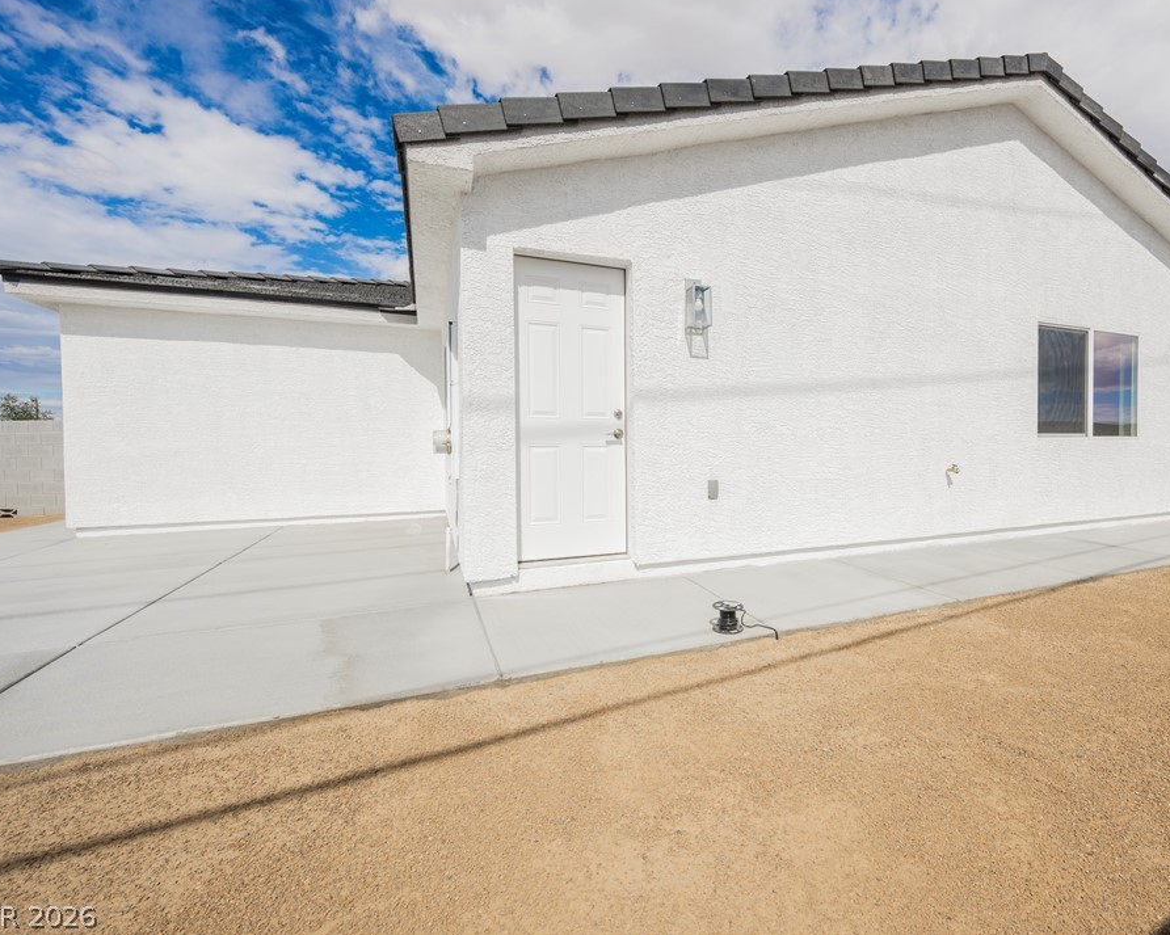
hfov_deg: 92.5
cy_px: 463
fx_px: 554
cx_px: 670
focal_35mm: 16
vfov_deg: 80.3
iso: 100
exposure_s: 1/400
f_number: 8
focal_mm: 14
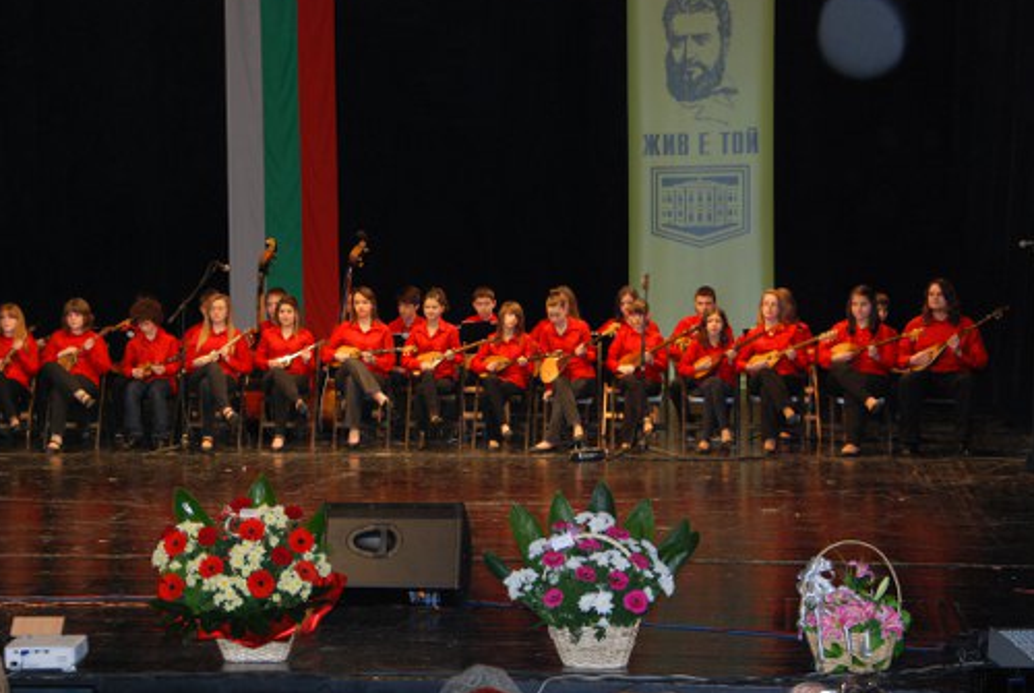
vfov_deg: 15.2
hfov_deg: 22.6
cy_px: 352
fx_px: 2589
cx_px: 422
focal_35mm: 90
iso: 800
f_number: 7.1
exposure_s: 1/60
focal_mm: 50
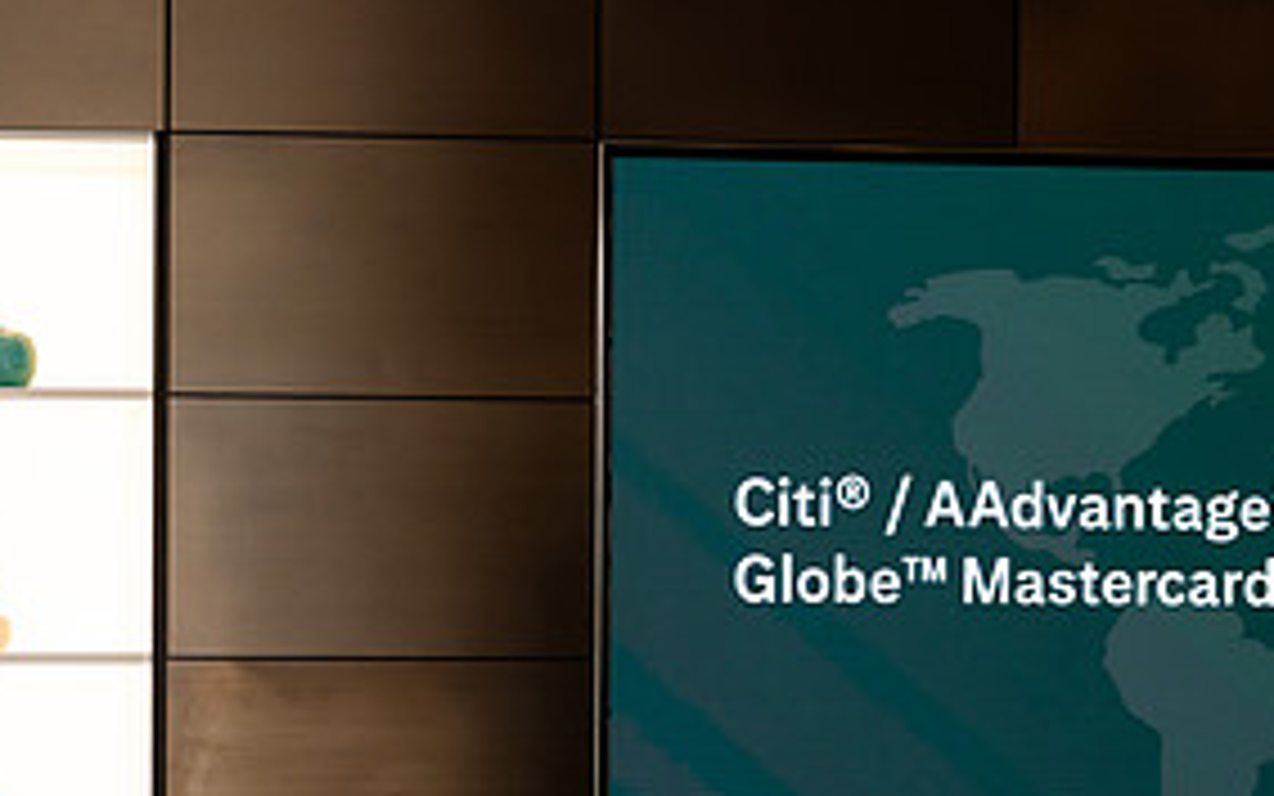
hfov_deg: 27.0
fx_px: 2535
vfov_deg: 17.7
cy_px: 634
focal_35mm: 73
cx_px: 74
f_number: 3.2
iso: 250
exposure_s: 1/200
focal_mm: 34
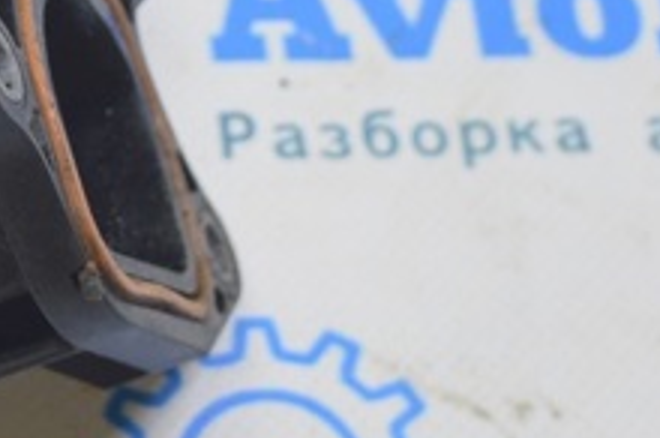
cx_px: -210
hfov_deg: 11.0
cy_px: 28
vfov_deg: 7.5
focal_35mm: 183
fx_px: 3350
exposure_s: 1/20
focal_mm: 42
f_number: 5.6
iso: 400
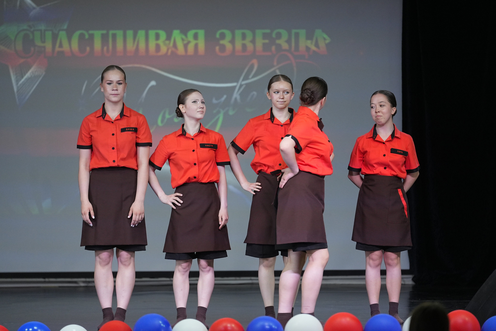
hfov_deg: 10.9
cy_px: 166
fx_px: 2604
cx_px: 248
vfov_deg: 7.3
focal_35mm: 189
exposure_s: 1/400
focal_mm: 189
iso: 2000
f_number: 2.8
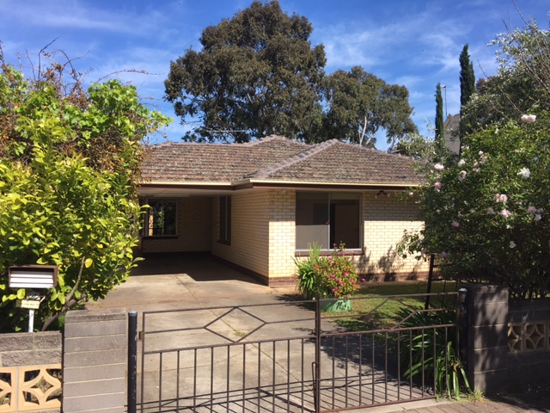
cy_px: 206
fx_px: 461
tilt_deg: +1.6
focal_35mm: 29
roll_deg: -0.7
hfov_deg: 61.7
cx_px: 275
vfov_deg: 48.2
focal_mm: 4.15
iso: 25
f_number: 2.2
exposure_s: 1/1099
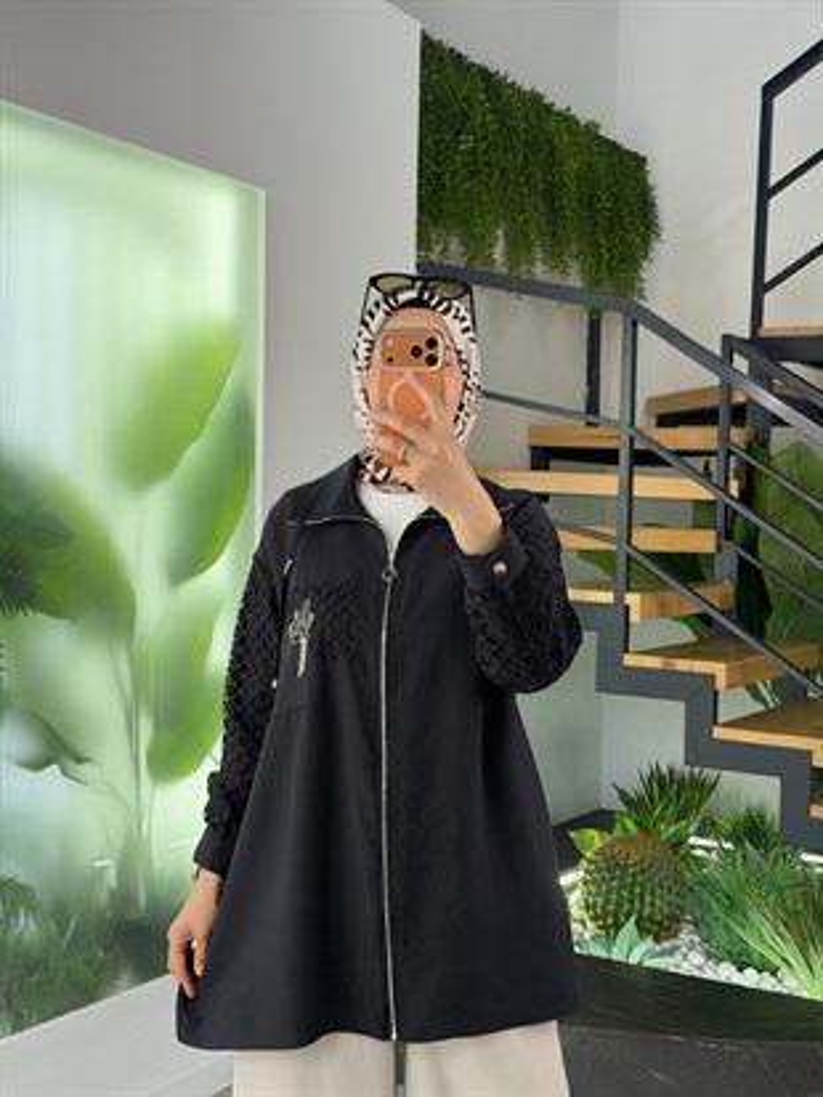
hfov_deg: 30.3
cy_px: 548
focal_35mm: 48
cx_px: 412
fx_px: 1521
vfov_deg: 39.6
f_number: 1.78
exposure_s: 1/200
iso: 125
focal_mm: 6.76
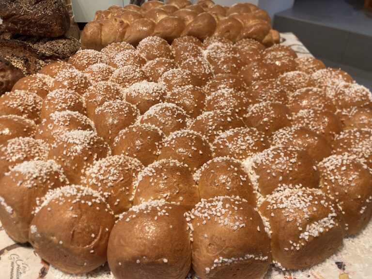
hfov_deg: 63.4
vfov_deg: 49.7
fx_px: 301
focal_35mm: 28
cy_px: 140
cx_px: 186
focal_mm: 3.99
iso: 80
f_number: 1.8
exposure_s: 1/100
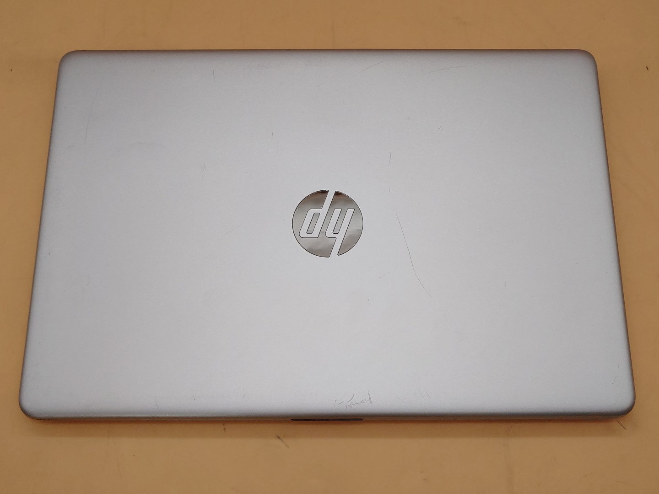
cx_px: 330
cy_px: 247
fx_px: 685
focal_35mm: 36
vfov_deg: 39.7
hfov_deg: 51.4
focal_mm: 4.36
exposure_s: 1/425
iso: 50
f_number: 1.8
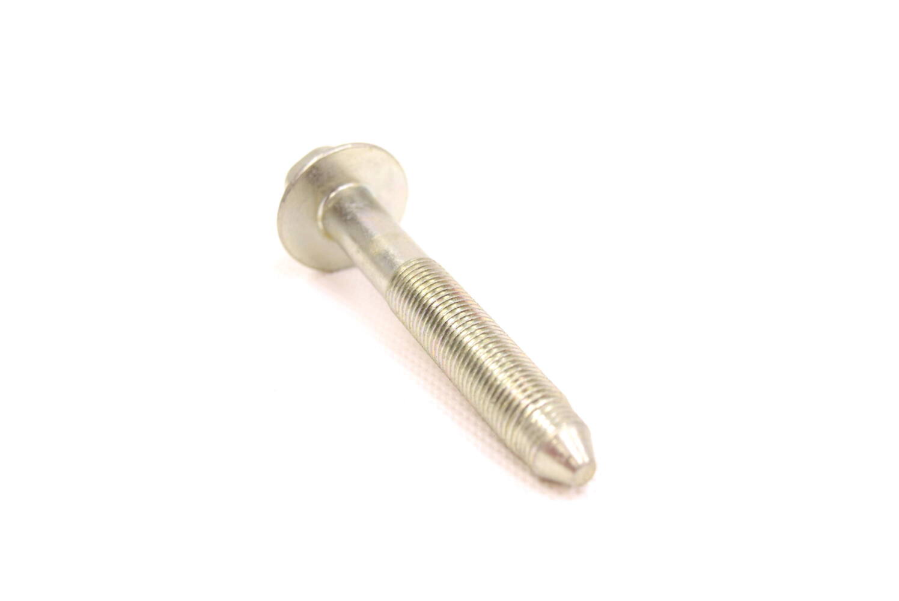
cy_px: 300
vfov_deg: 30.9
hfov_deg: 44.9
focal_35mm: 44
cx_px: 450
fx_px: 1087
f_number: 5.6
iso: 400
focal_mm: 29
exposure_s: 1/125
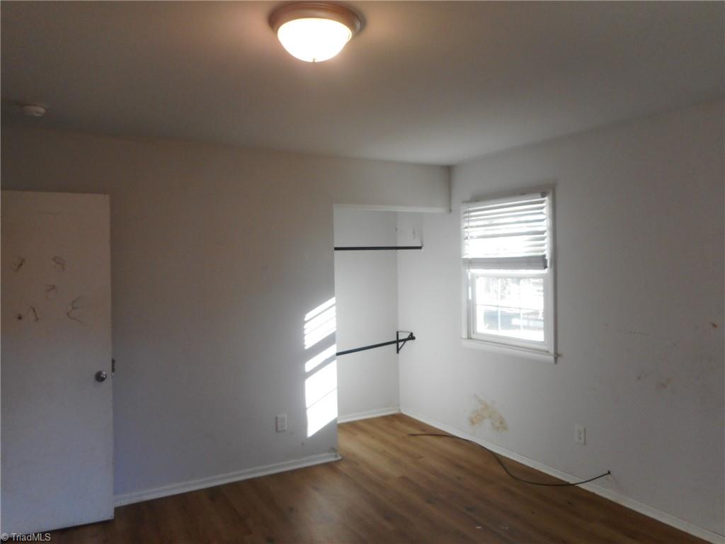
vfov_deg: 54.9
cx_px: 362
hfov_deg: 69.4
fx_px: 524
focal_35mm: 25
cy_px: 272
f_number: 3.7
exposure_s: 1/30
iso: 140
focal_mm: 4.5
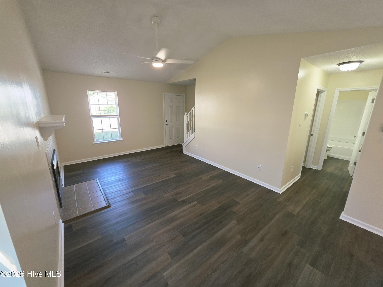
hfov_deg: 106.2
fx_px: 144
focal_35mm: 13
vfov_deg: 89.9
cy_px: 144
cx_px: 192
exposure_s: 1/50
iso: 80
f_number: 1.9
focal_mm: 2.2
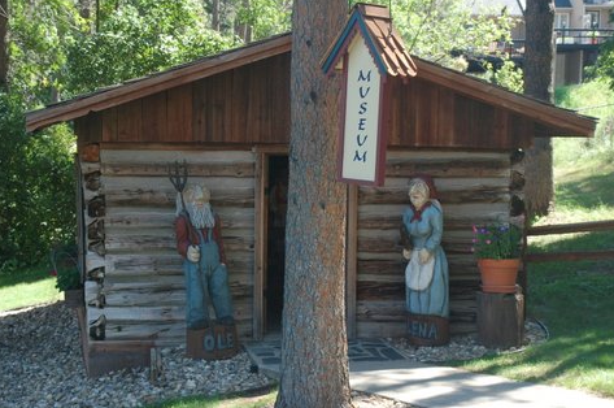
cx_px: 306
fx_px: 1192
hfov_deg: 28.9
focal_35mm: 70
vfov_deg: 19.4
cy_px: 202
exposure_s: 1/125
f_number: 5.6
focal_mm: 46
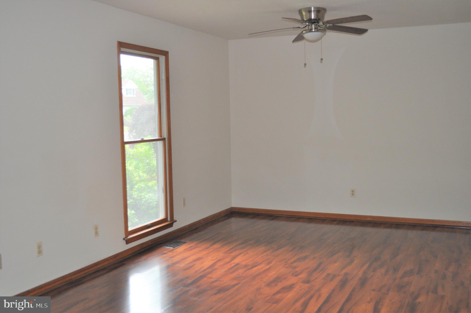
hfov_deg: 49.6
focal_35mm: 39
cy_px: 156
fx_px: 510
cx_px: 236
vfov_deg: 34.1
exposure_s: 1/125
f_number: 4.2
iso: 560
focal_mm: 26
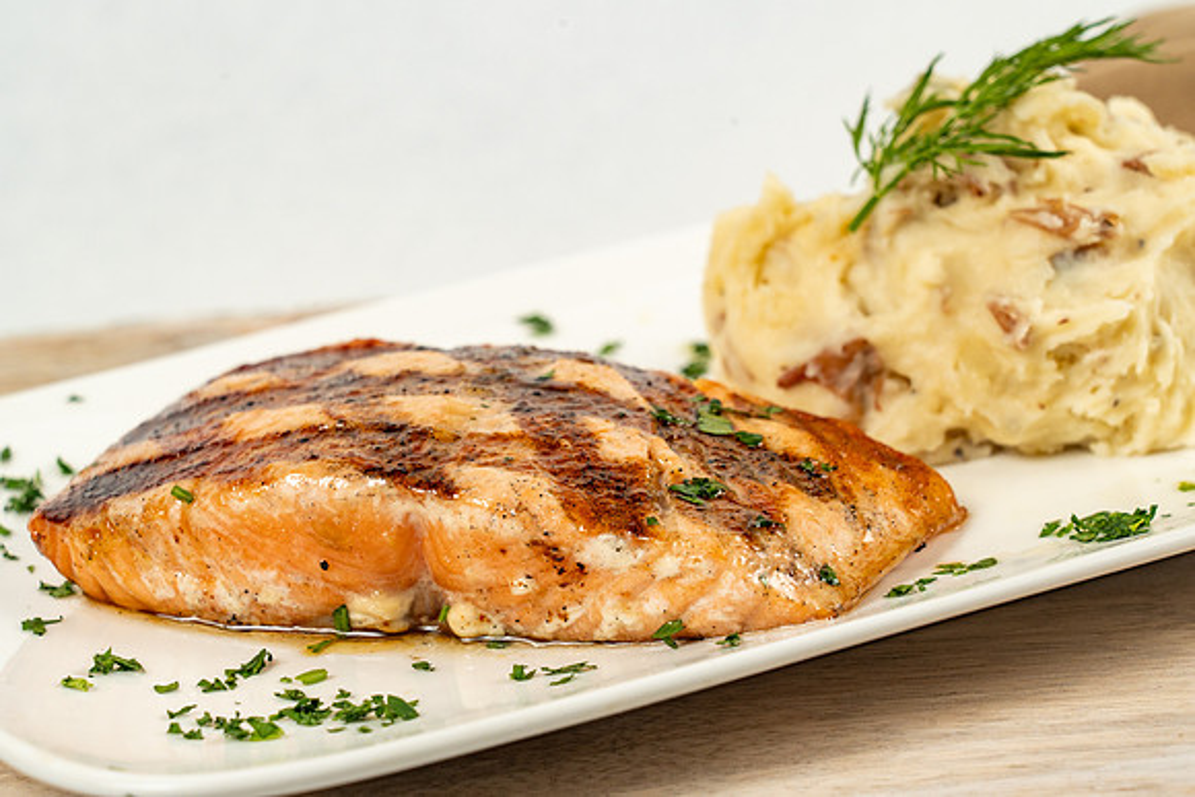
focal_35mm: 105
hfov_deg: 19.5
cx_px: 598
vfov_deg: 13.0
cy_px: 398
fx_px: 3486
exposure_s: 1/200
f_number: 11
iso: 800
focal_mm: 105
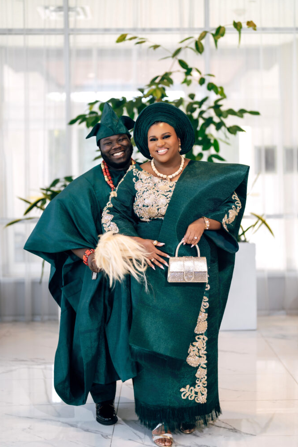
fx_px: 633
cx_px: 150
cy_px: 228
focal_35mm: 51
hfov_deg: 26.5
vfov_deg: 38.9
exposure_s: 1/200
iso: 64
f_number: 1.2
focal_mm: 50
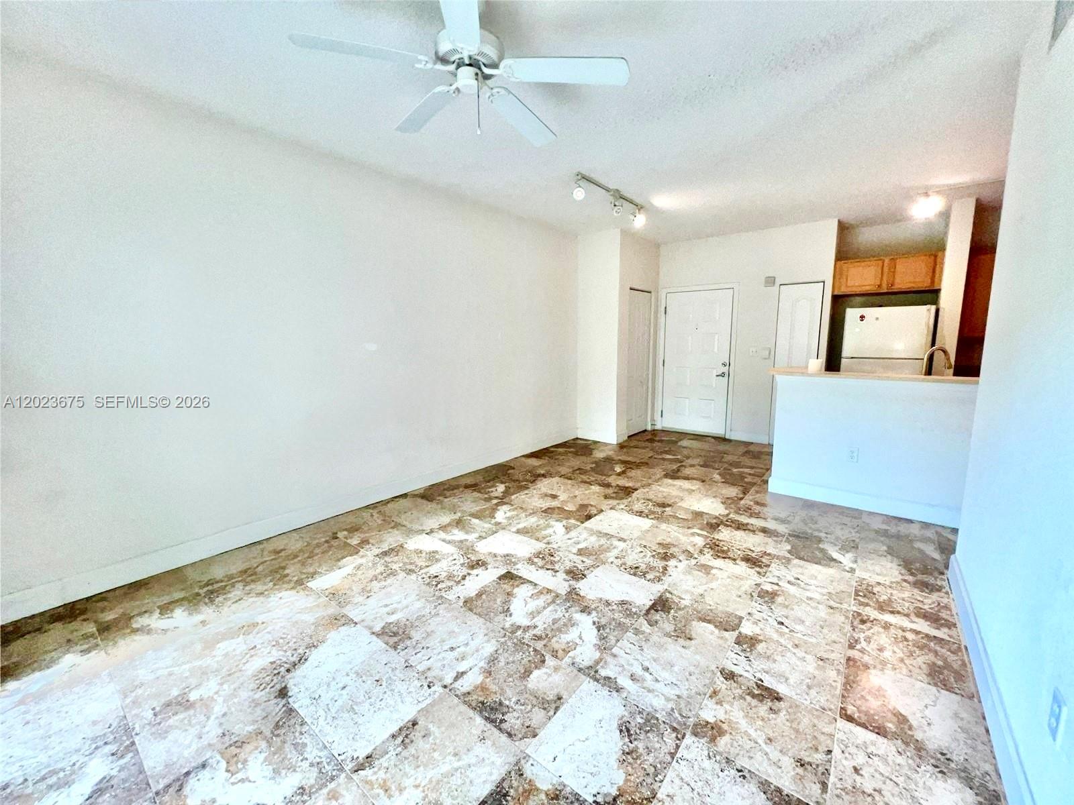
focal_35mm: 13
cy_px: 402
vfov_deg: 89.9
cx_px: 537
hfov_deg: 106.2
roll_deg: +0.1
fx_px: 403
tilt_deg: -8.6
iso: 125
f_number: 1.8
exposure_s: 1/121
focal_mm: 1.57
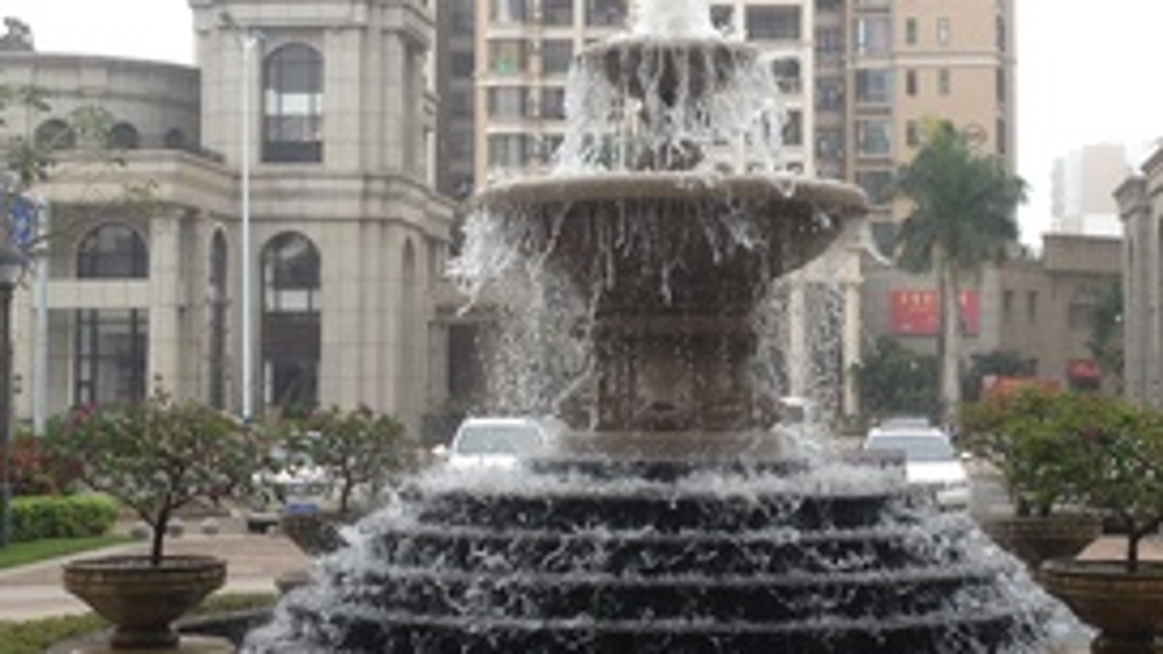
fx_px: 2590
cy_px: 269
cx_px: 646
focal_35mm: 84
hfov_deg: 25.3
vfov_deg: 14.4
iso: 50
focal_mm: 4.28
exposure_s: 1/370
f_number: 2.4
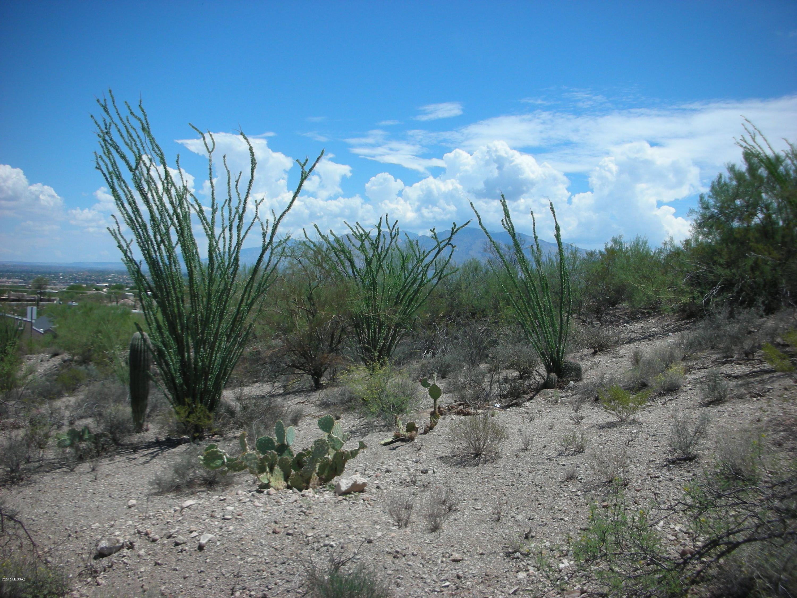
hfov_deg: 52.6
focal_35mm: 35
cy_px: 299
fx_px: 806
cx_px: 398
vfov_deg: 40.7
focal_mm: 5.8
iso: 50
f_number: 8.5
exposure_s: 1/146
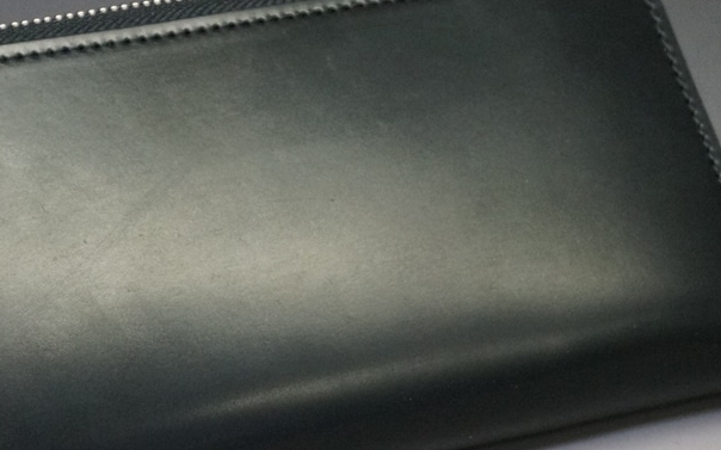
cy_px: 276
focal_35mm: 94
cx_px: 214
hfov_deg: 22.0
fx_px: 1847
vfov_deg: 13.9
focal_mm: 31
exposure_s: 1/160
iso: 2500
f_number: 5
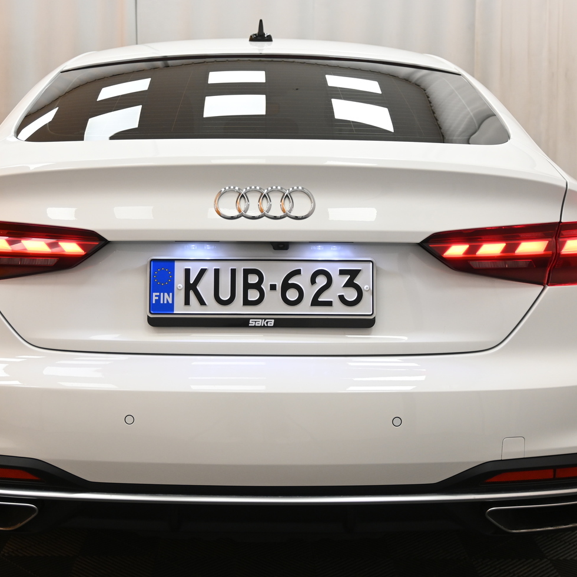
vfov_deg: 32.4
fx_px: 994
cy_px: 288
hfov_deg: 32.4
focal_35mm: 53
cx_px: 261
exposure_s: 1/40
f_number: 4.2
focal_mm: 25
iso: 320
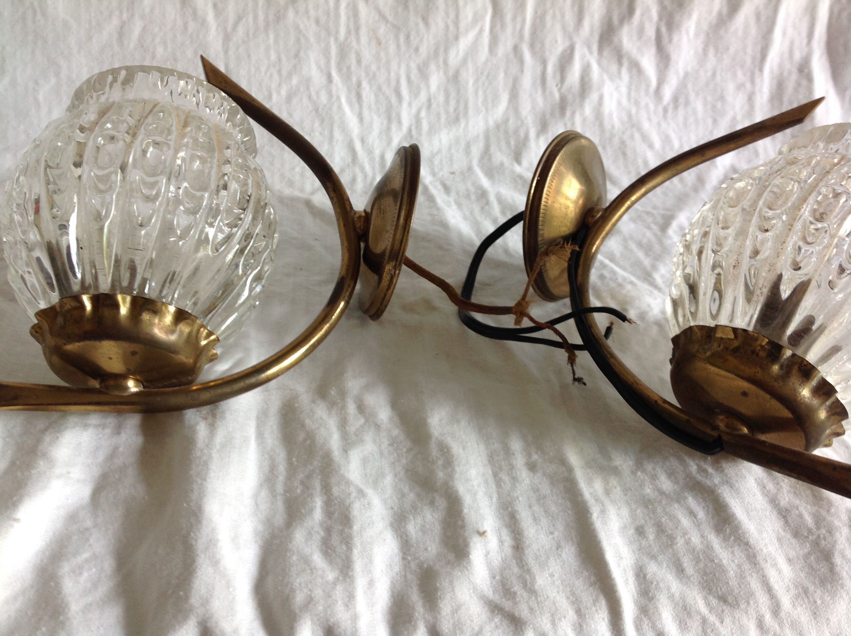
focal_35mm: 35
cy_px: 318
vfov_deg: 40.6
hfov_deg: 52.7
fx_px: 859
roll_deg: -3.9
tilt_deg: -32.0
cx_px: 426
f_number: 2.4
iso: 50
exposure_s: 1/20
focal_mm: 4.28
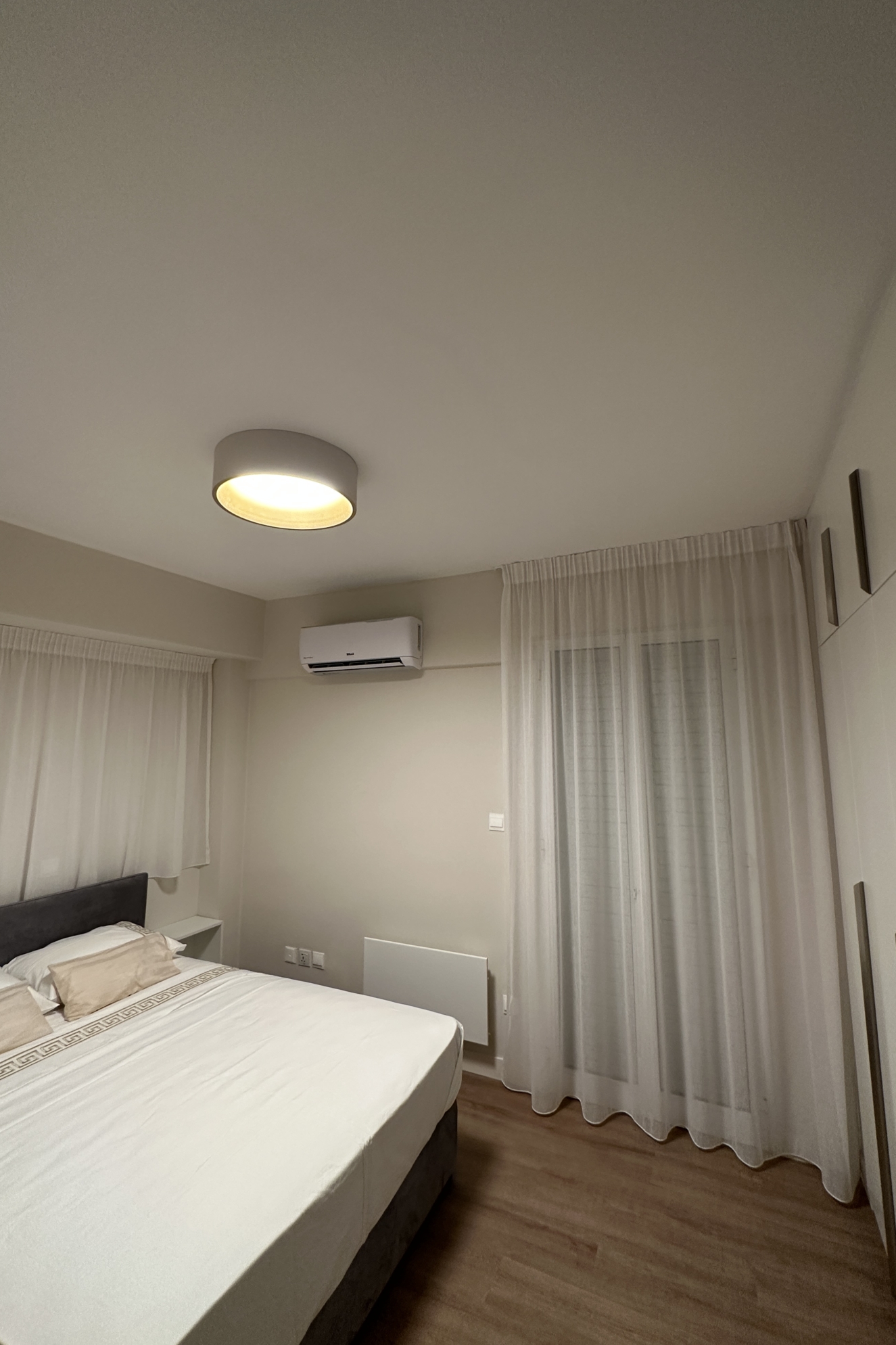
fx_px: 560
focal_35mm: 15
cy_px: 668
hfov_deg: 77.3
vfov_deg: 100.4
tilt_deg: +7.7
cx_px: 454
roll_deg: +0.2
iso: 160
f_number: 2.2
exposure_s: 1/50
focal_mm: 2.22
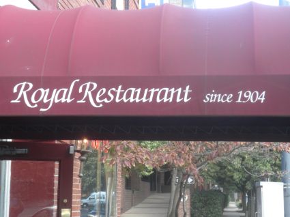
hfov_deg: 27.1
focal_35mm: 72
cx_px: 145
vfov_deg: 20.4
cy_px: 108
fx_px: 603
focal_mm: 12.7
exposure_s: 1/57
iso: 126
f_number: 5
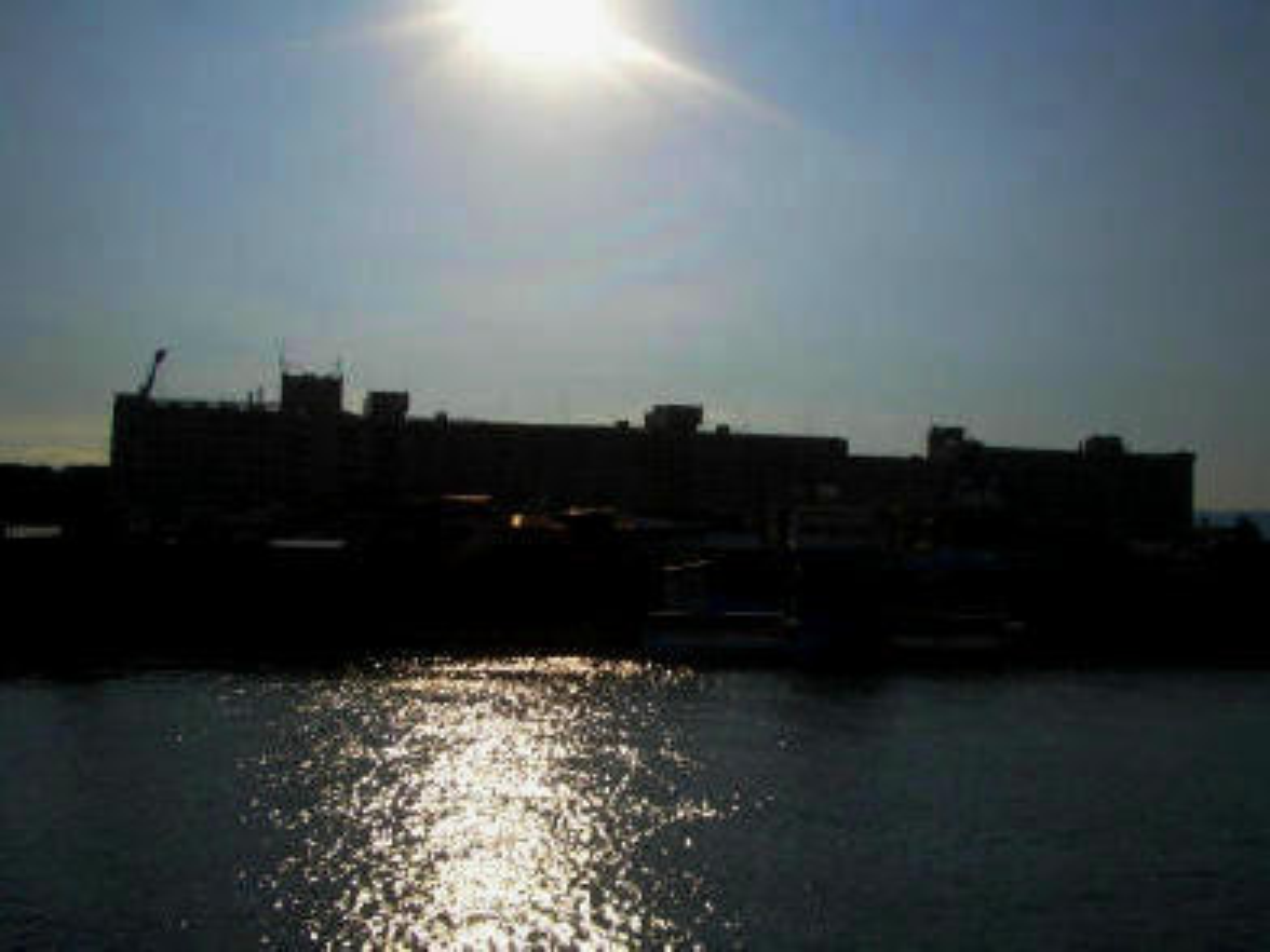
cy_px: 476
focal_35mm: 35
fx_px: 1284
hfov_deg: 52.6
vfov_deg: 40.7
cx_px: 635
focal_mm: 5.8
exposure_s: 1/2000
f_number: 4.3
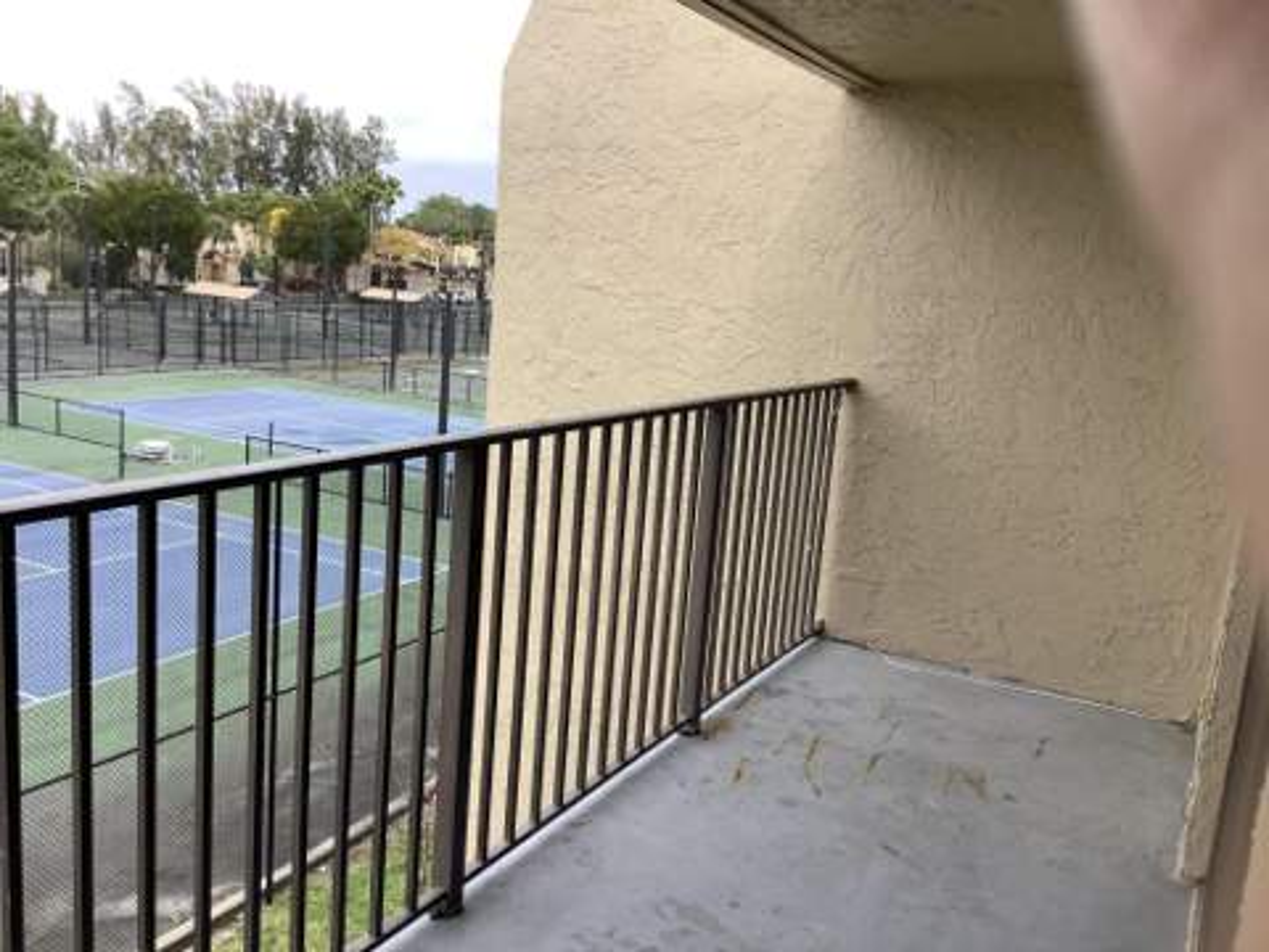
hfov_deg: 58.4
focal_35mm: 31
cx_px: 634
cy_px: 476
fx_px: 1136
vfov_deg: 45.4
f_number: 2.4
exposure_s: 1/357
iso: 25
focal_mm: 3.3
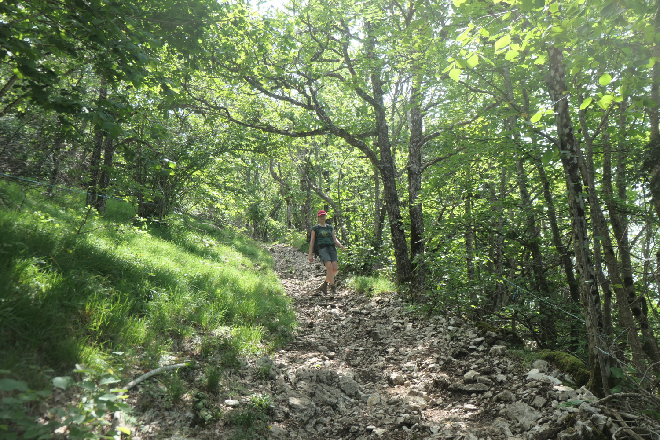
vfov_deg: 37.9
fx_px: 642
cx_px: 330
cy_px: 220
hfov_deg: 54.4
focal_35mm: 35
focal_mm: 12.8
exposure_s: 1/200
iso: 125
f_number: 3.7
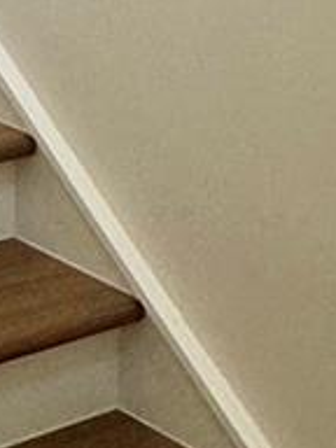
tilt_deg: -4.4
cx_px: -464
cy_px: -245
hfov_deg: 11.1
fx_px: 1450
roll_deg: +0.6
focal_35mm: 112
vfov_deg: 16.0
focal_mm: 2.22
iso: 200
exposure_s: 1/120
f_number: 2.2
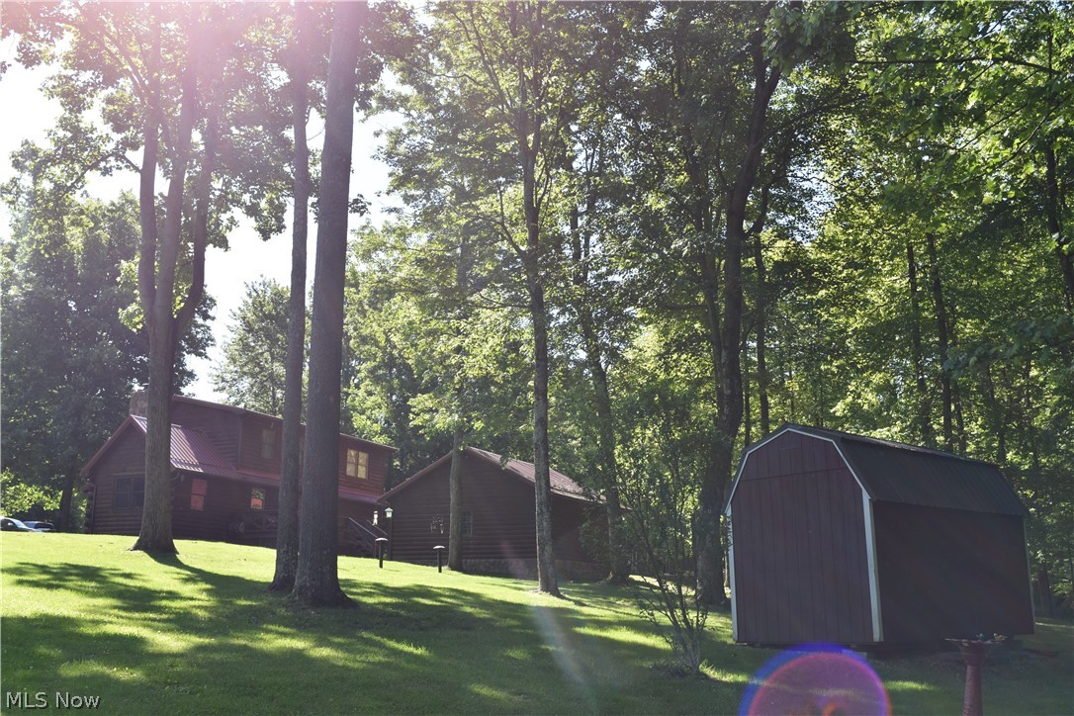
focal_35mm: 36
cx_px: 537
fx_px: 1074
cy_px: 358
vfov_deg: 36.9
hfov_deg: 53.1
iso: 220
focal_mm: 24
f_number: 8
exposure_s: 1/250
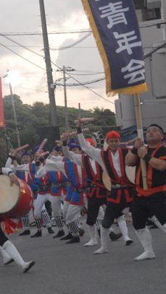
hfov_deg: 6.6
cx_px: 61
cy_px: 147
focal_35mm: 185
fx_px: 1447
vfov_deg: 11.6
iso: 1250
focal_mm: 78
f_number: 6.3
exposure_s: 1/160
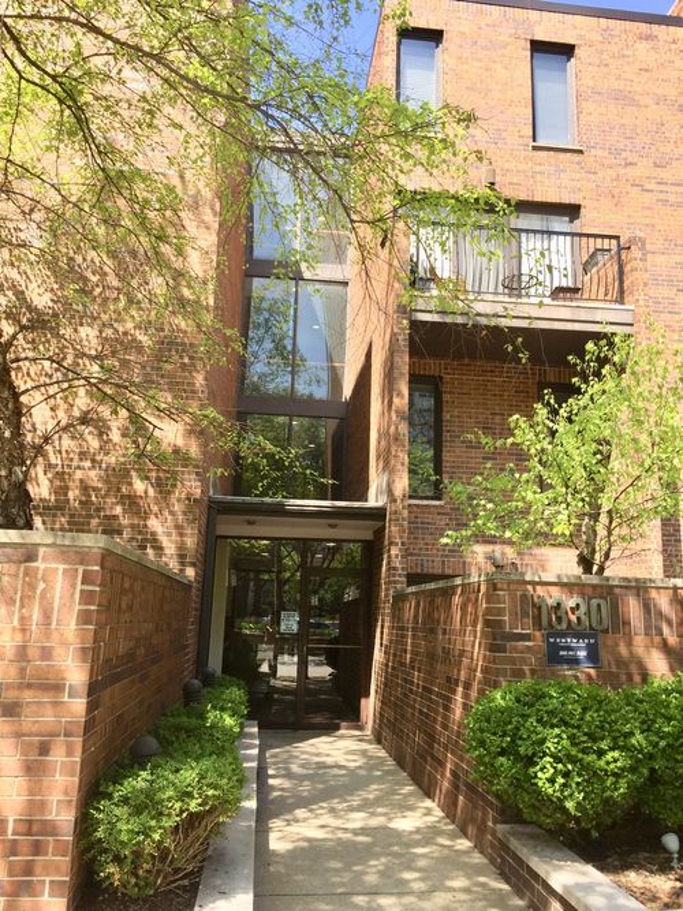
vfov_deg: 61.7
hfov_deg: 48.2
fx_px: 763
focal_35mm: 29
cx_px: 342
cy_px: 456
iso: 32
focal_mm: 4.15
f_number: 2.2
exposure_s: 1/507
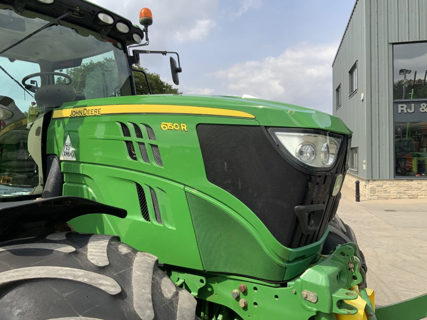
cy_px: 160
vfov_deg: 48.2
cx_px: 214
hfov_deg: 61.7
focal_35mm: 29
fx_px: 358
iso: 16
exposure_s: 1/1250
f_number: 1.8
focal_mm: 3
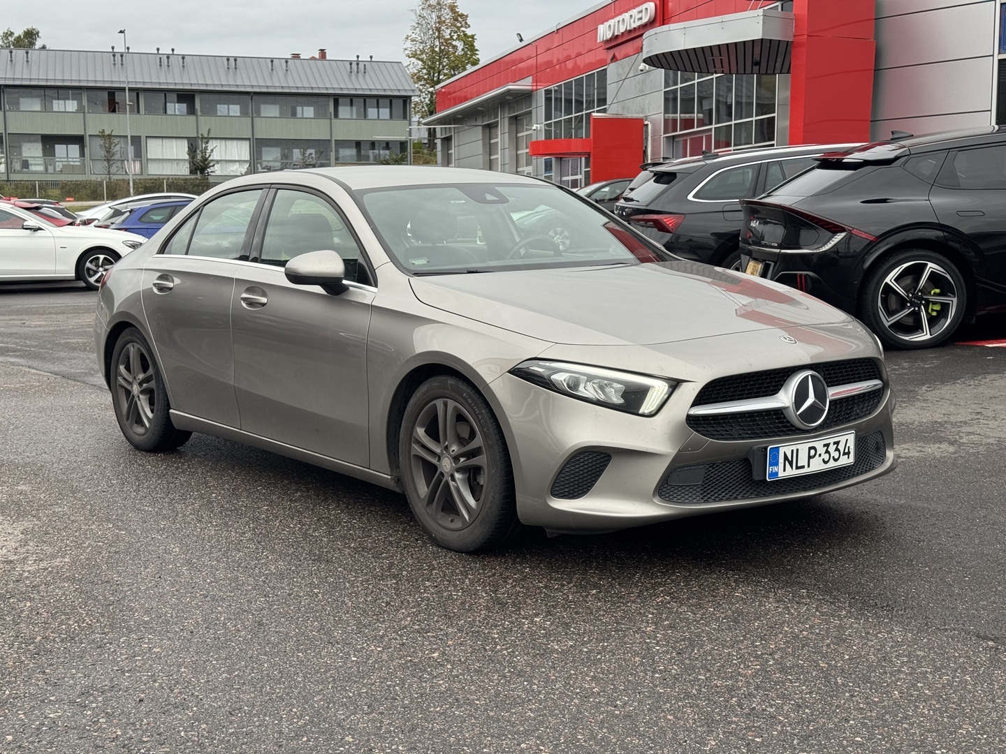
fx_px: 1395
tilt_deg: -6.7
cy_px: 377
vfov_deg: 30.3
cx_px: 503
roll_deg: +0.9
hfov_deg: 39.7
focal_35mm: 48
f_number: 1.78
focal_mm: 6.76
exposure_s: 1/664
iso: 64
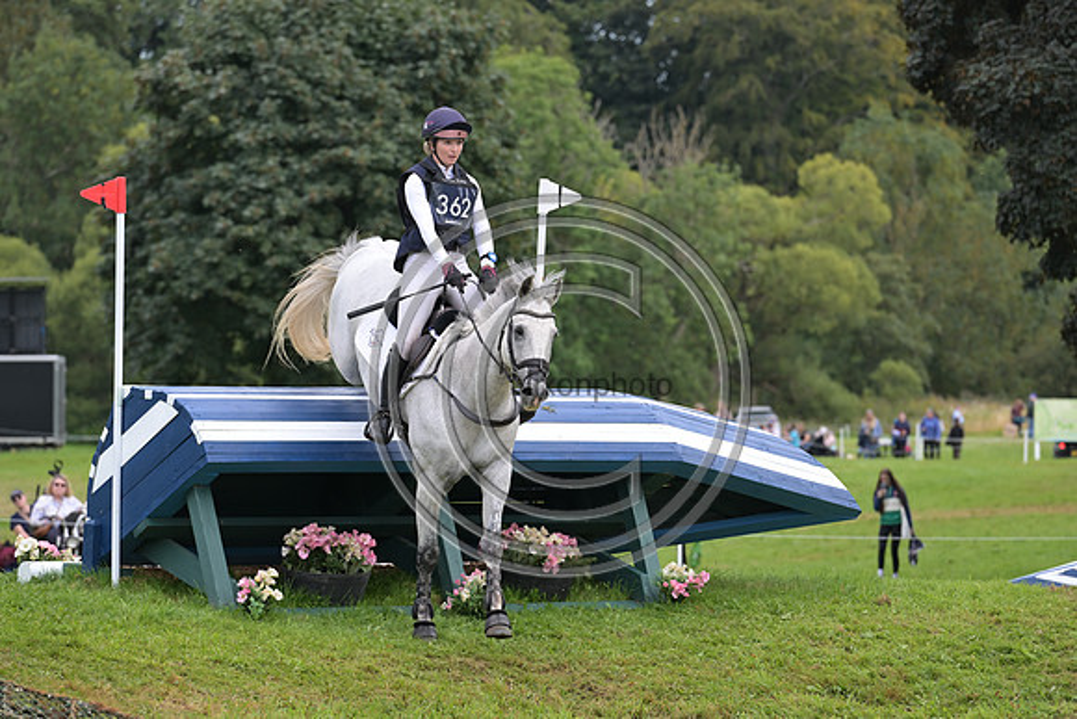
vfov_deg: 6.9
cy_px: 360
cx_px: 538
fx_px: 5984
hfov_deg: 10.3
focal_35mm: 200
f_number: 5.6
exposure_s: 1/1250
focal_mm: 200
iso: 900
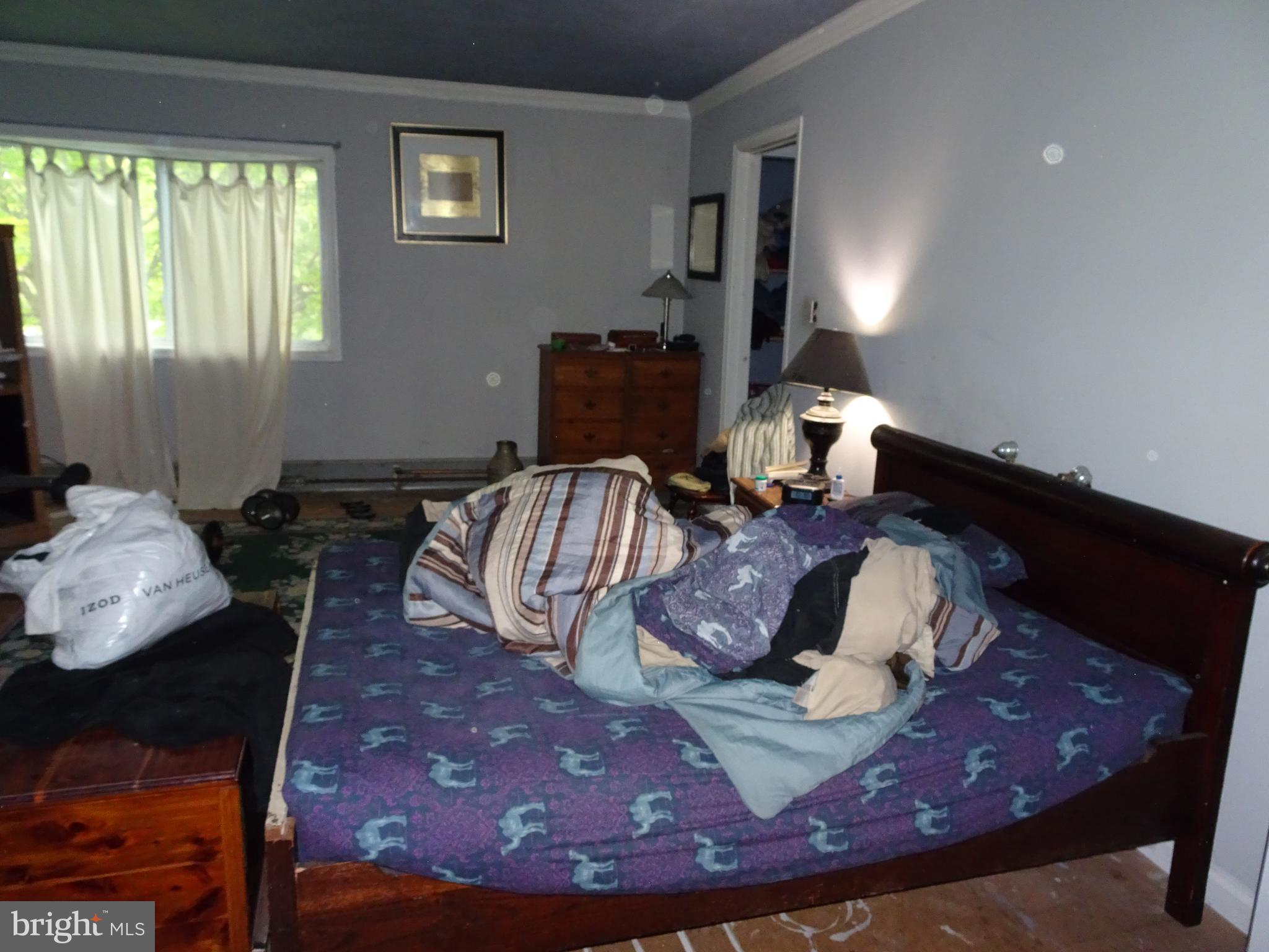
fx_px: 880
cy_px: 476
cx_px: 634
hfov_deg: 71.6
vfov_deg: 56.8
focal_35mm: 24
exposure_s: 1/30
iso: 640
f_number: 3.5
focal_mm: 4.1
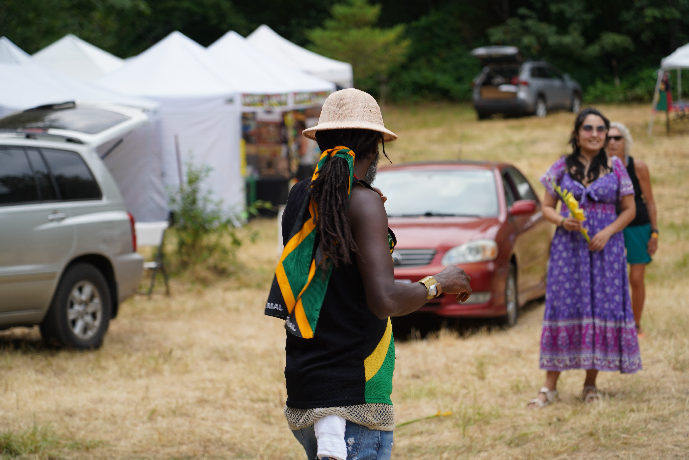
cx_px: 344
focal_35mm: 105
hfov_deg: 19.5
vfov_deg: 13.0
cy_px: 230
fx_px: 2009
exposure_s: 1/160
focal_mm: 105
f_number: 4
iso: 160
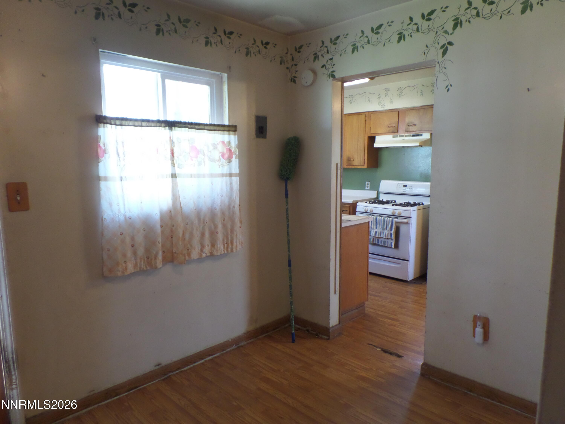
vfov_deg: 58.9
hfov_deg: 73.9
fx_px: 375
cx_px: 282
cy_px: 212
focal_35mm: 23
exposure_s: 1/30
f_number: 2.8
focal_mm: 4.1
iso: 400
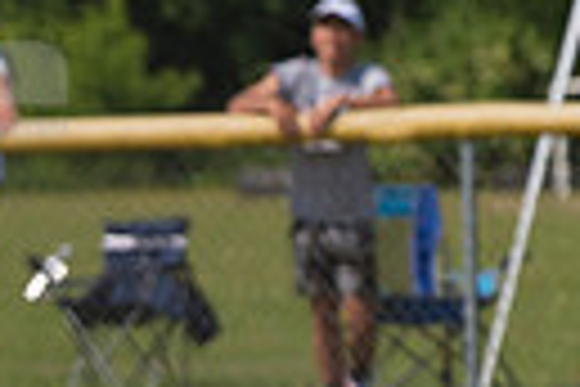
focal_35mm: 1011
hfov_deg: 2.0
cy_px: 603
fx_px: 16287
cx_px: -706
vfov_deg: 1.4
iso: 200
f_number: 5.6
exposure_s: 1/1600
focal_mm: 150
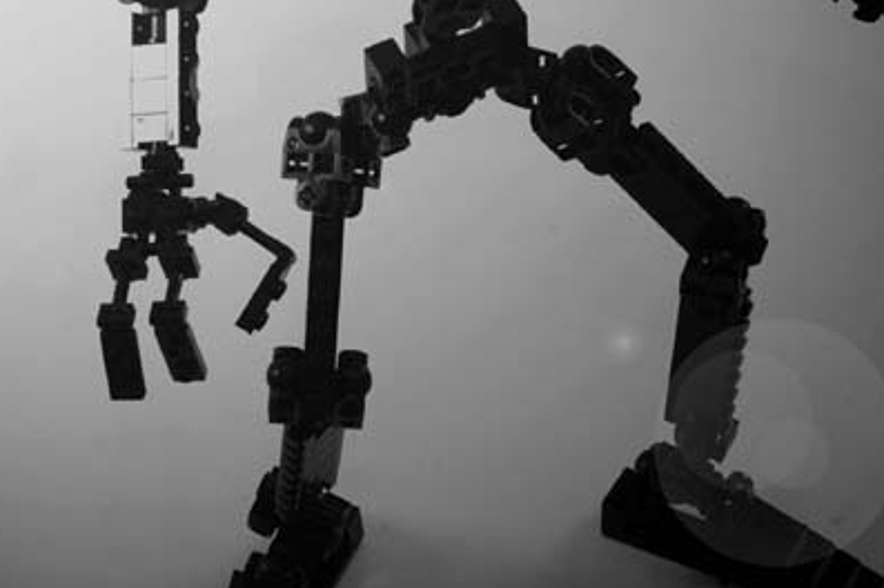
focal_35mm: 151
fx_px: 3705
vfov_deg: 9.1
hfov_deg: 13.6
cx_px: 394
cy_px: 194
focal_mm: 50
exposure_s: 1/60
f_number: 20
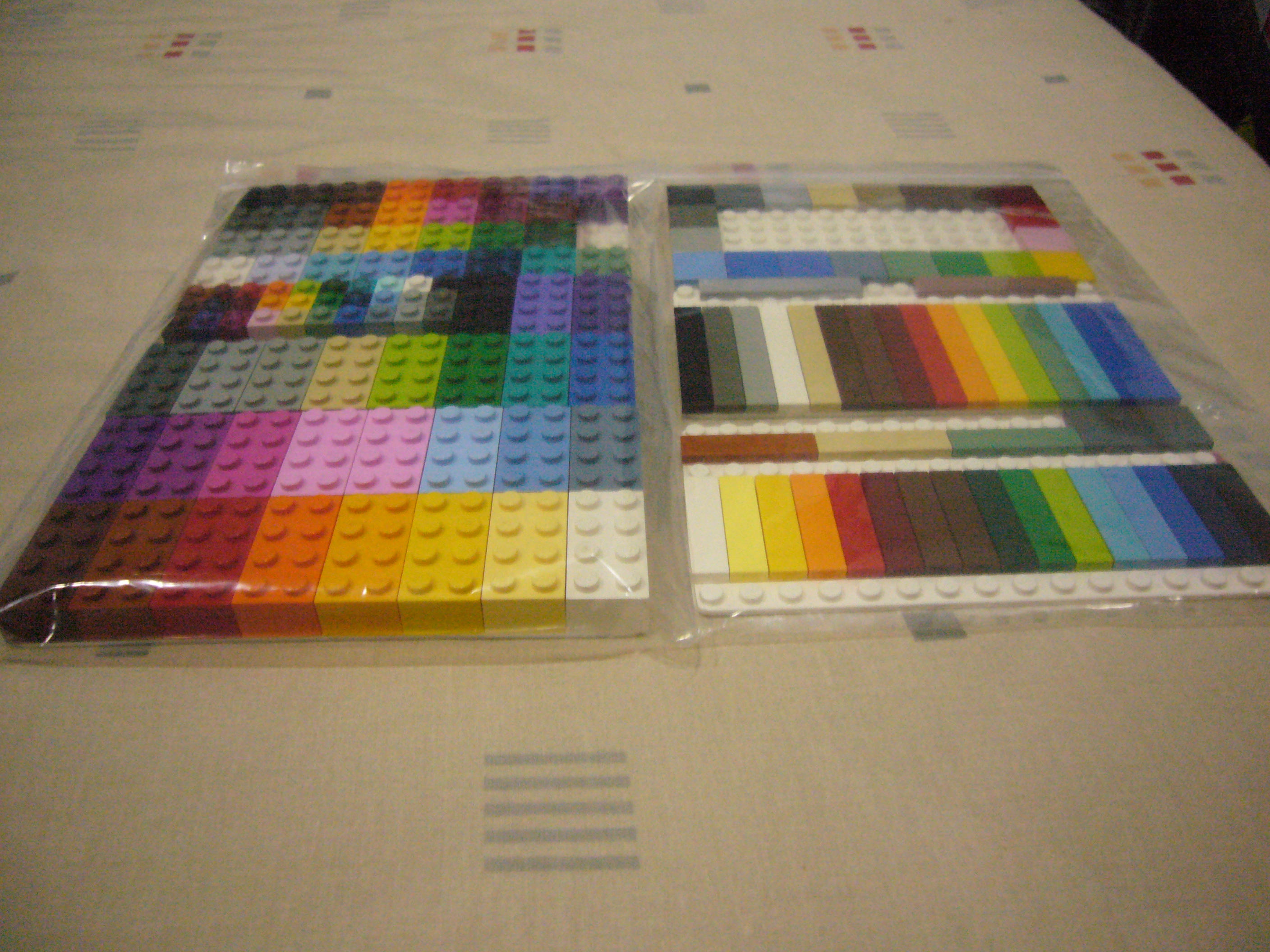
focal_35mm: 28
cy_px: 476
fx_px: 1027
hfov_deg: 63.4
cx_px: 635
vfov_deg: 49.7
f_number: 2.8
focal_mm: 4.6
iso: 400
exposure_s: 1/30
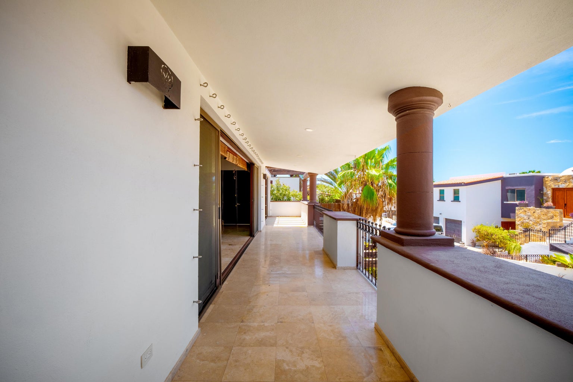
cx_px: 286
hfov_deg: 106.3
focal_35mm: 14
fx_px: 215
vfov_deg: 83.3
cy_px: 191
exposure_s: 1/1000
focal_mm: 9
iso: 100
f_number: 9
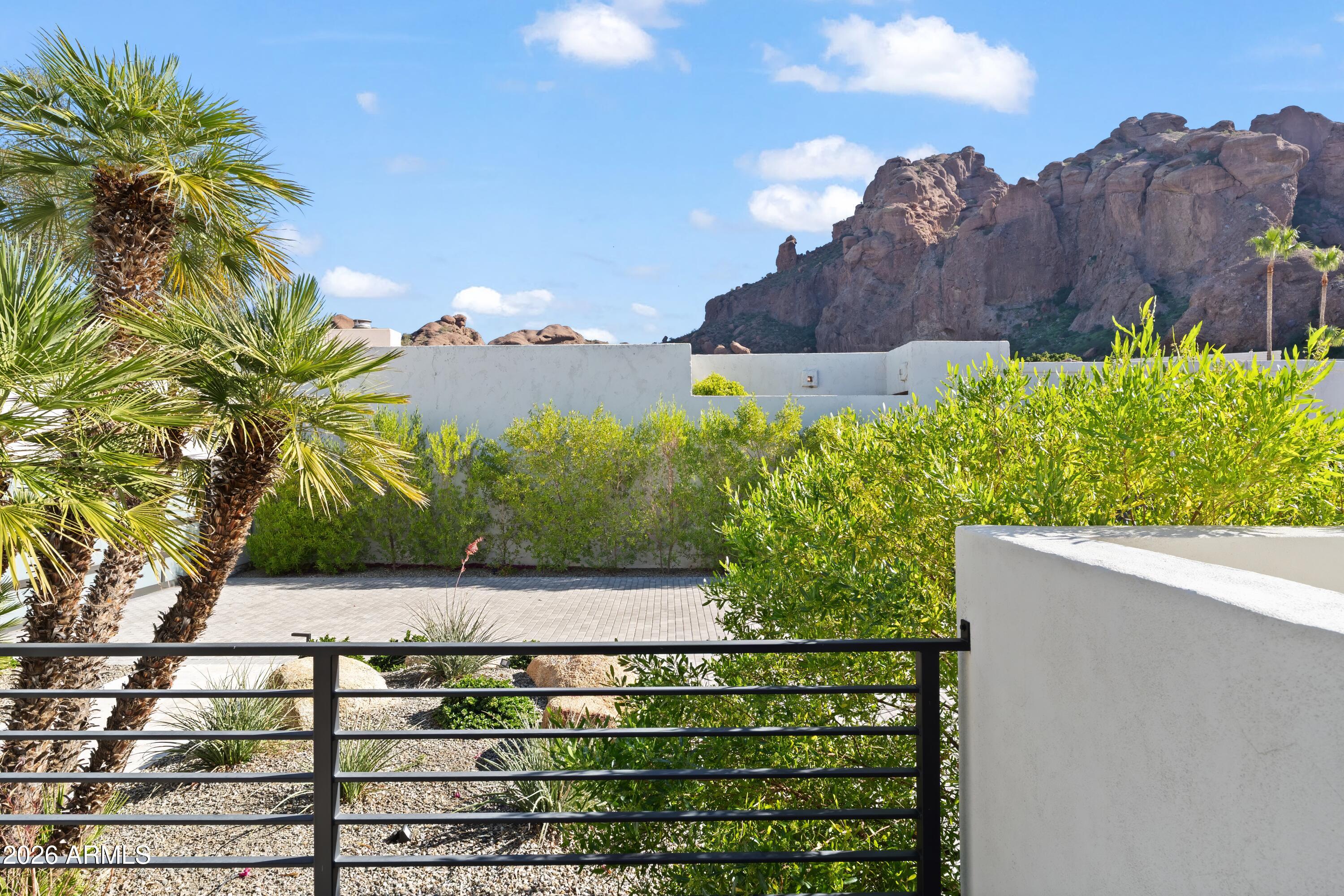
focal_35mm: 20
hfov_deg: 84.0
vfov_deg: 61.9
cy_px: 448
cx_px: 672
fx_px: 747
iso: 800
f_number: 8
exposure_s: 1/320
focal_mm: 20
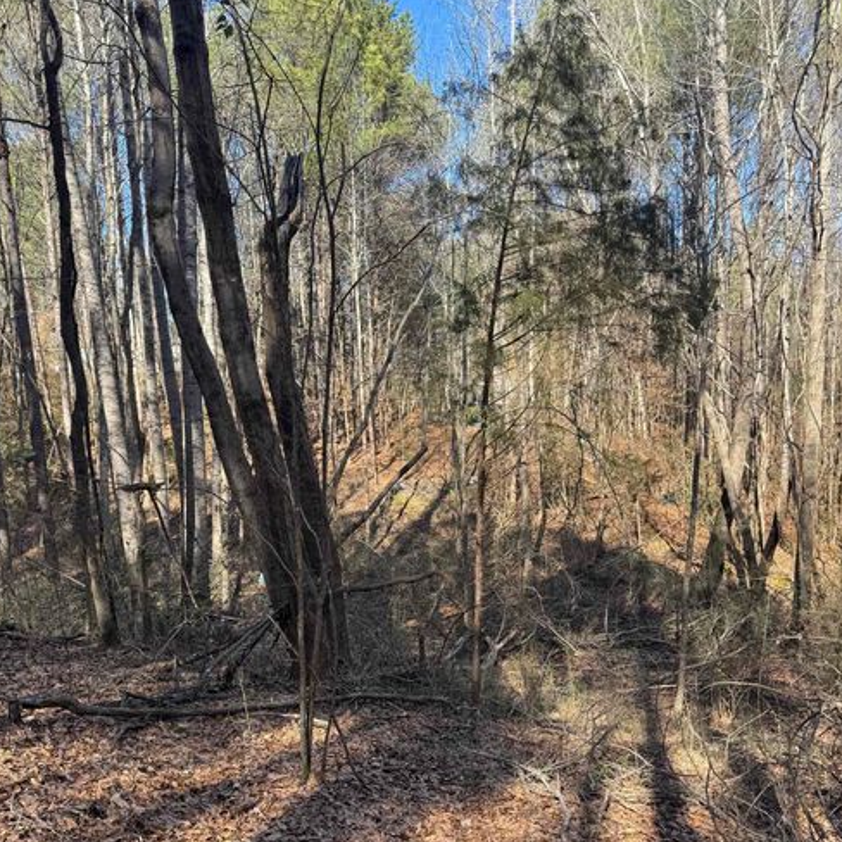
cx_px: 423
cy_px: 539
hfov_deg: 55.6
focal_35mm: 29
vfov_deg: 54.8
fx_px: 798
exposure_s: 1/593
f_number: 1.78
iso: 80
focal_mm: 6.76
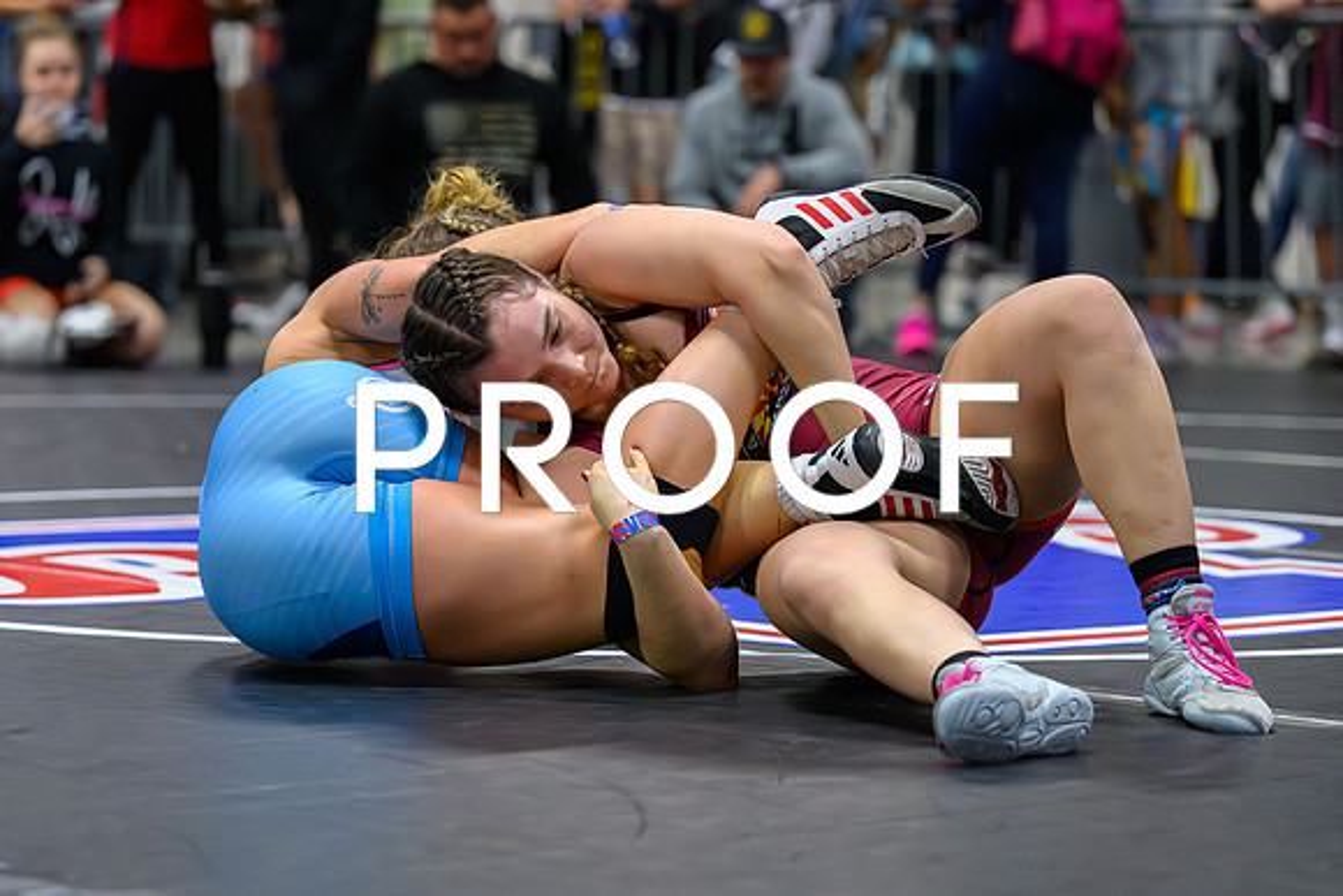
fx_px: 5185
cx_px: 656
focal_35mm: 139
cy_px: 564
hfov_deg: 14.8
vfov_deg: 9.9
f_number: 2.8
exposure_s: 1/800
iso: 12800
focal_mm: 90
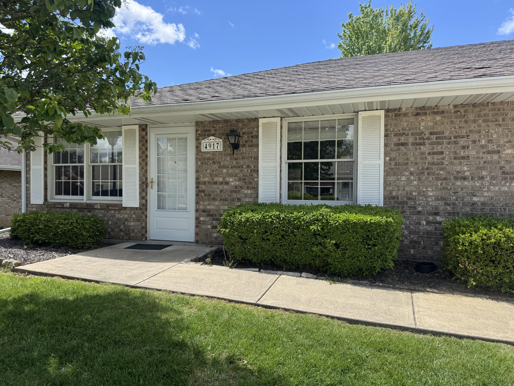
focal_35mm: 24
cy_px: 193
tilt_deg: -1.5
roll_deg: -0.5
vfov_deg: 56.8
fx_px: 356
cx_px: 257
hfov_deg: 71.6
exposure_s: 1/2833
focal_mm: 6.76
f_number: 1.78
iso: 80
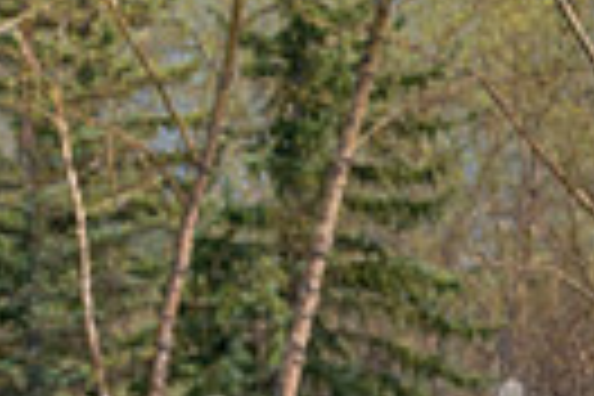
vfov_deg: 1.7
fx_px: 13298
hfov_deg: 2.5
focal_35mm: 806
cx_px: -554
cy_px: 731
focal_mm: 183
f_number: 5.6
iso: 500
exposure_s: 1/1250
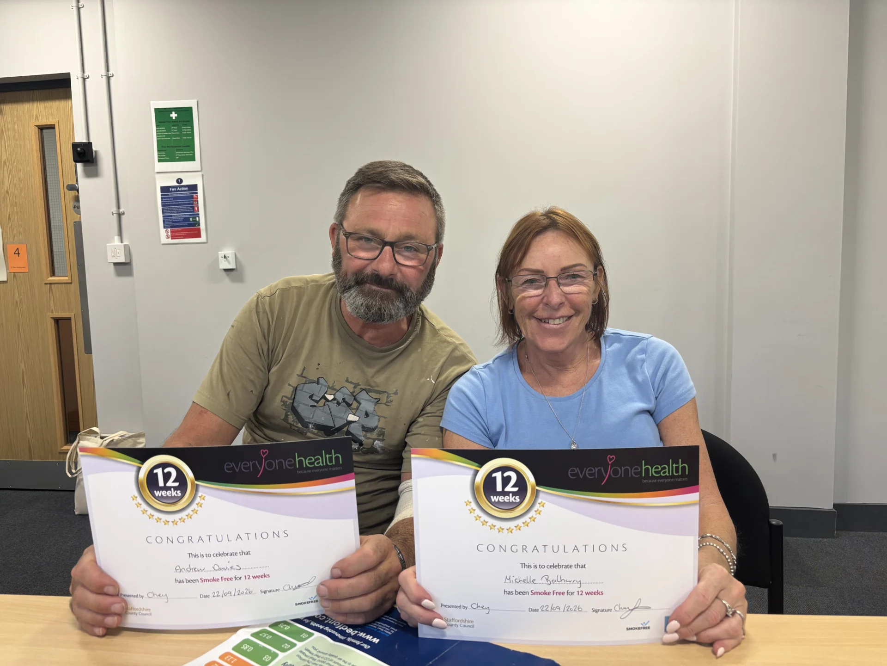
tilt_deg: -6.1
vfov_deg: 53.1
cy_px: 333
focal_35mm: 26
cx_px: 444
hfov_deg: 67.3
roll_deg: +1.4
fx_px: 666
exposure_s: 1/96
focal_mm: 5.96
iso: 125
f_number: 1.6
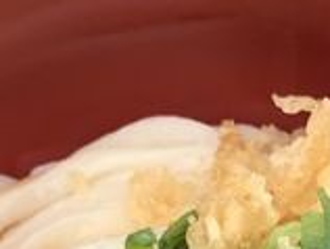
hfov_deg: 13.7
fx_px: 1375
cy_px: 355
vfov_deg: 10.1
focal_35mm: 144
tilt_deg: -56.8
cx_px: 199
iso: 20
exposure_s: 1/123
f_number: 1.8
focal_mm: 3.99
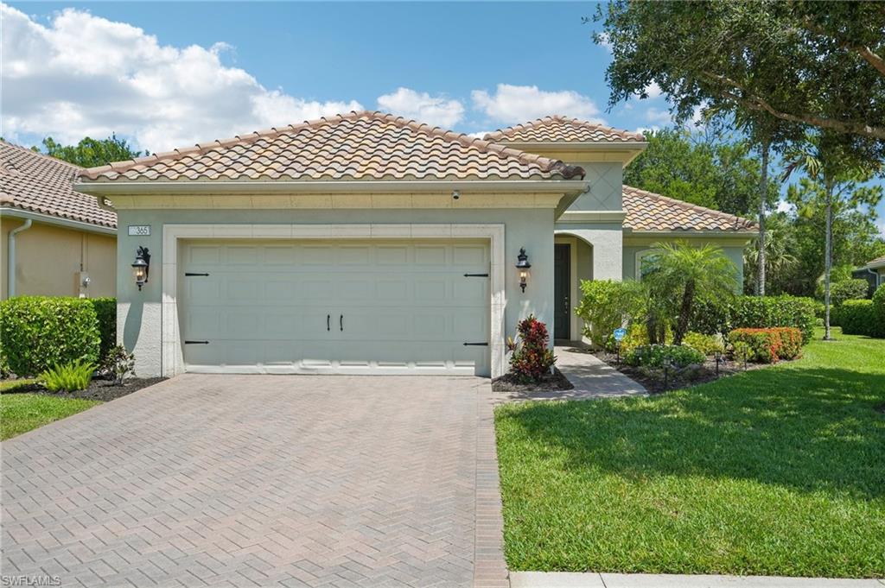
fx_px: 737
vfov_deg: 43.5
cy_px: 294
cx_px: 442
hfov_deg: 62.0
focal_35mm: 30
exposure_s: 1/1000
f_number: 8
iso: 400
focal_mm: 30
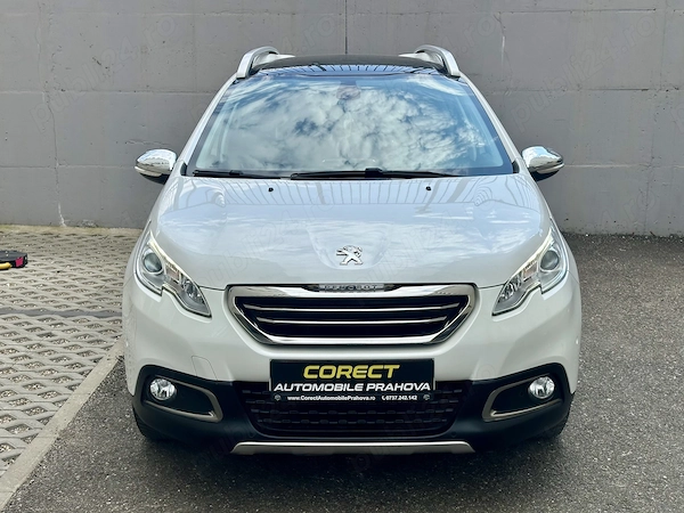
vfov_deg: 30.3
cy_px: 256
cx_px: 342
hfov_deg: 39.7
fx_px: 948
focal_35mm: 48
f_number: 1.78
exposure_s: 1/2667
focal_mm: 6.86
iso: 64
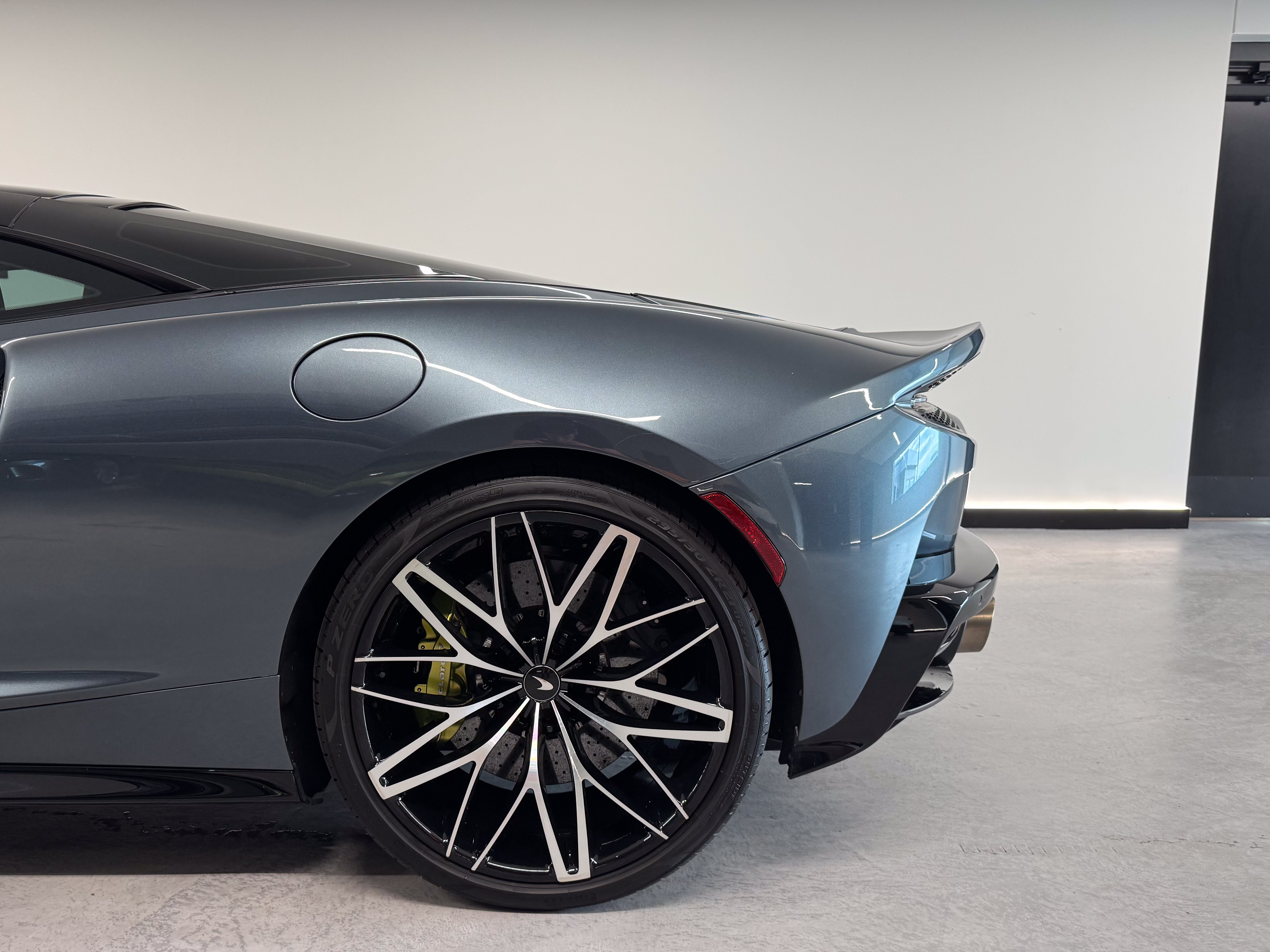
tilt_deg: -9.1
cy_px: 507
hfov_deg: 63.1
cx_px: 530
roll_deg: -0.6
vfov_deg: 49.7
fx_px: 1027
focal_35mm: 28
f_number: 1.78
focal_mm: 6.76
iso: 125
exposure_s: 1/60
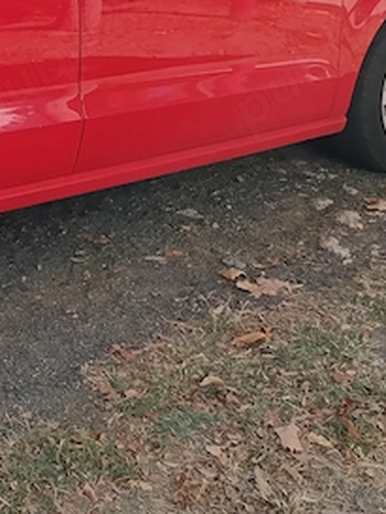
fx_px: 1263
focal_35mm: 85
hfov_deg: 16.8
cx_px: -41
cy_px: 98
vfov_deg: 22.7
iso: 50
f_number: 1.8
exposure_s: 1/689
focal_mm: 3.96
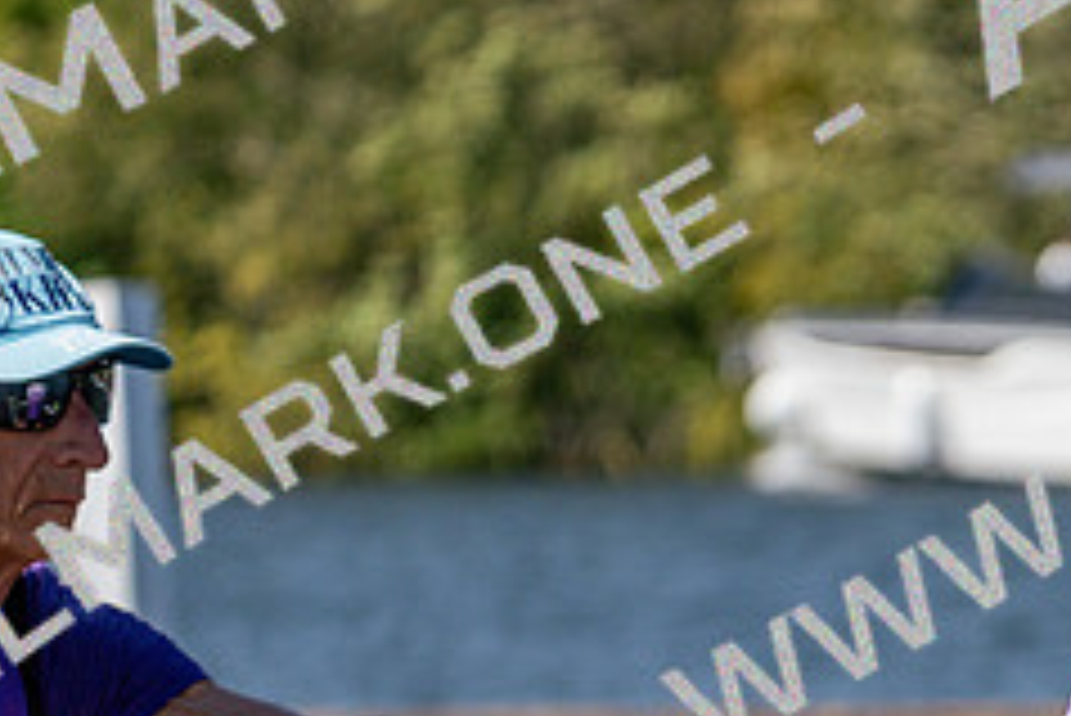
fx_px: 14496
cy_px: 759
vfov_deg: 2.8
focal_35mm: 487
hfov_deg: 4.2
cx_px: 1220
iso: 200
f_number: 5.6
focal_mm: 200
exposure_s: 1/2000
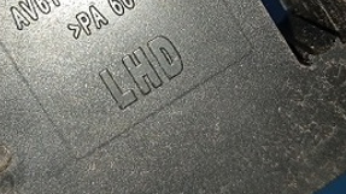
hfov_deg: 33.0
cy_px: -36
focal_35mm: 63
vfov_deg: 18.2
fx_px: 578
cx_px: 105
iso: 236
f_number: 1.8
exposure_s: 1/50
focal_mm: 3.96
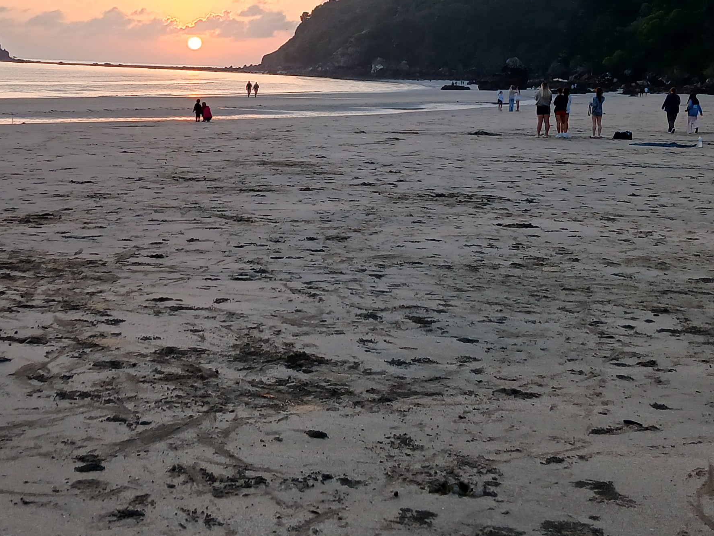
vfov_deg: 24.0
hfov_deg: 32.2
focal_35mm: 60
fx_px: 1238
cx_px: 338
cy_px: 98
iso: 20
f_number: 1.8
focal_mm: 3.98
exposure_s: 1/102
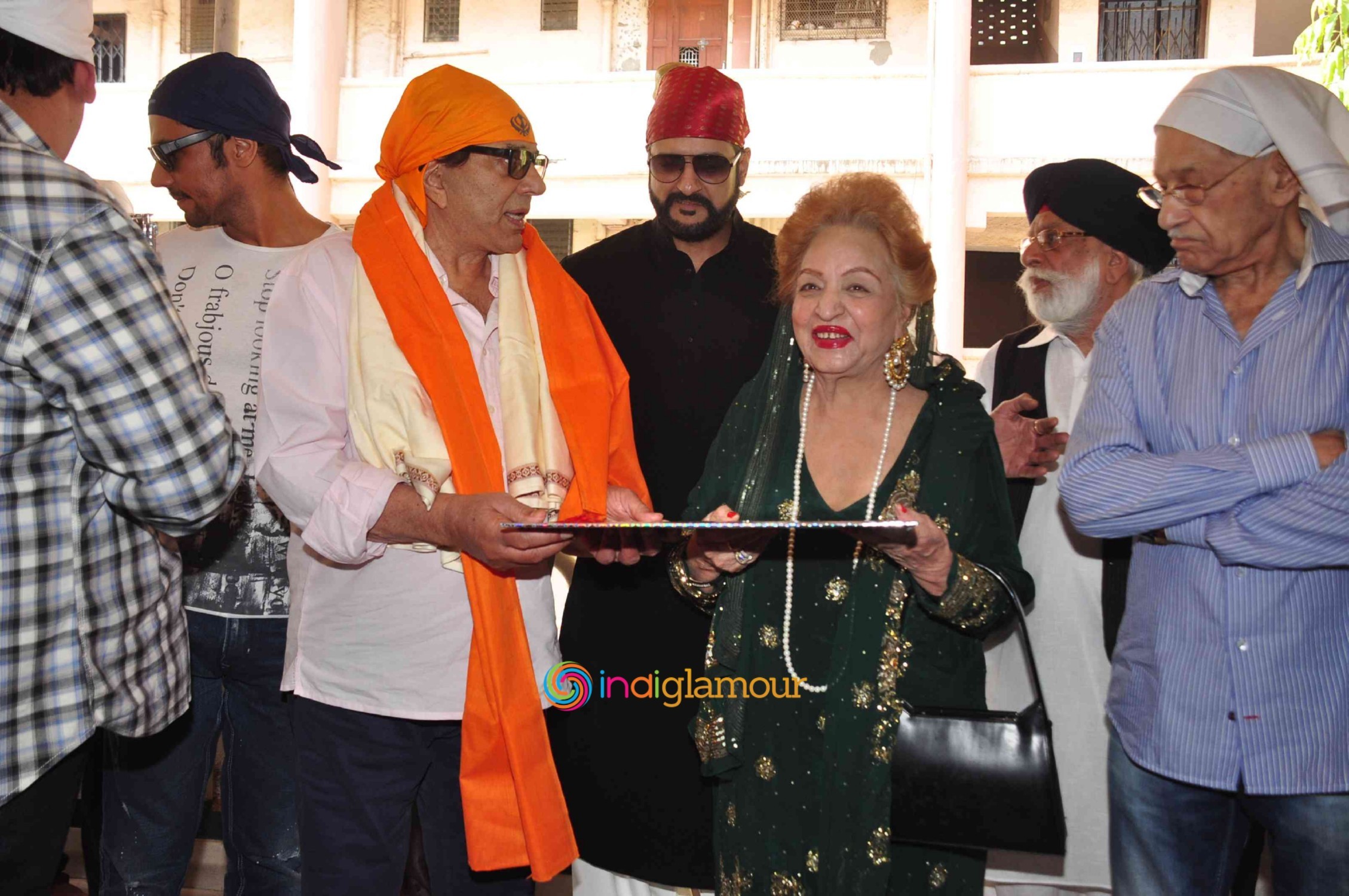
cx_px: 674
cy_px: 448
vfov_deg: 39.9
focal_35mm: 33
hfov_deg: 57.3
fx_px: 1235
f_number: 5.6
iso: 400
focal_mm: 22
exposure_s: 1/160
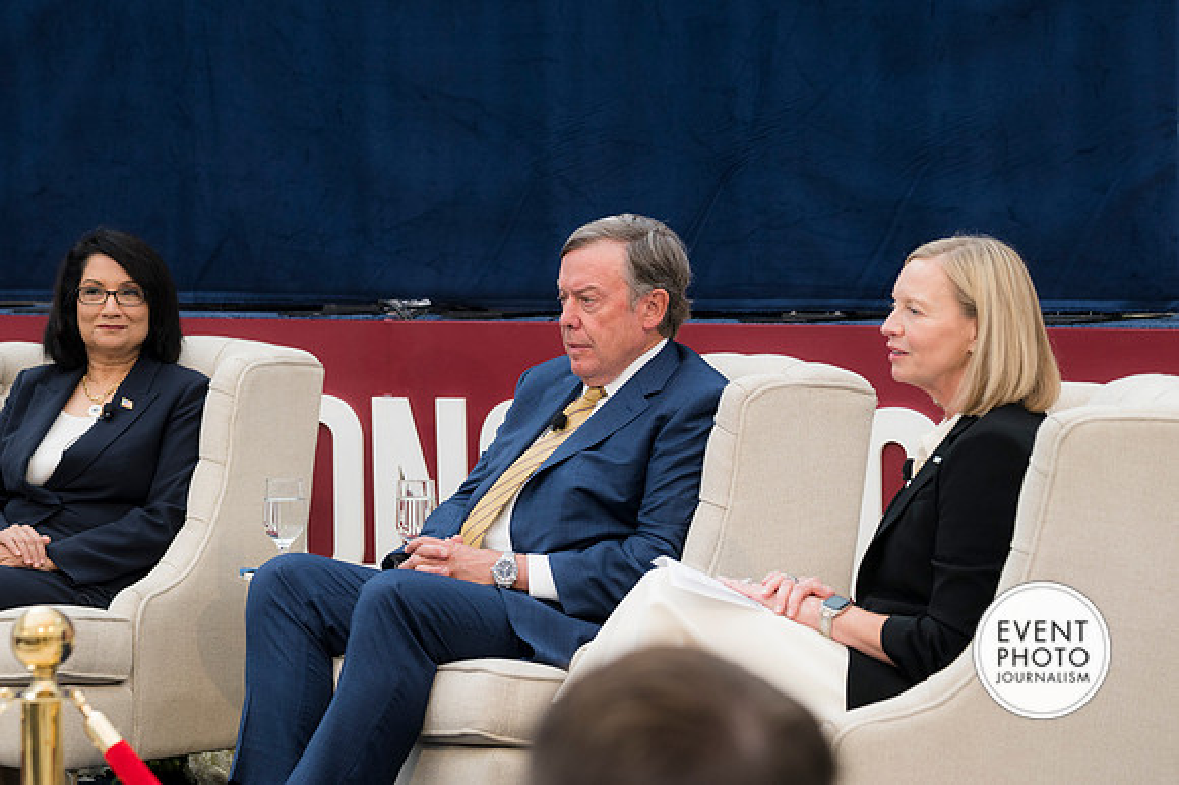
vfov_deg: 9.7
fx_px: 4648
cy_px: 392
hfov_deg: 14.5
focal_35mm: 142
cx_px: 590
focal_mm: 95
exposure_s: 1/160
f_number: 4
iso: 280
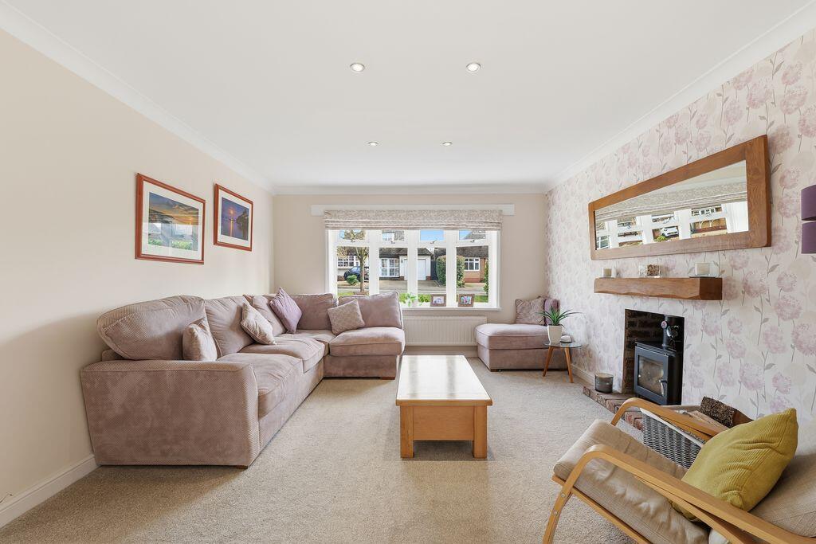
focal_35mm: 14
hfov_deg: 104.2
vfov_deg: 81.2
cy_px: 272
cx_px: 408
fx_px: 317
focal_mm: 14
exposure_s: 1/50
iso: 320
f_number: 11
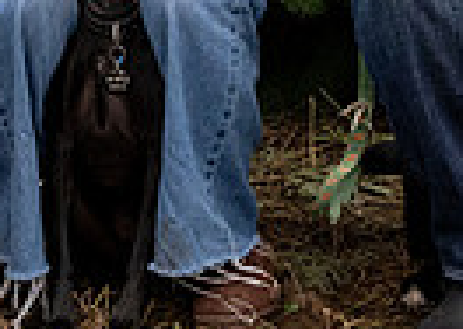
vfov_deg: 5.4
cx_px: 567
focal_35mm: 261
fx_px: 3429
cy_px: -228
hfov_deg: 7.7
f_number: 4
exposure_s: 1/400
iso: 2000
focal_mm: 35
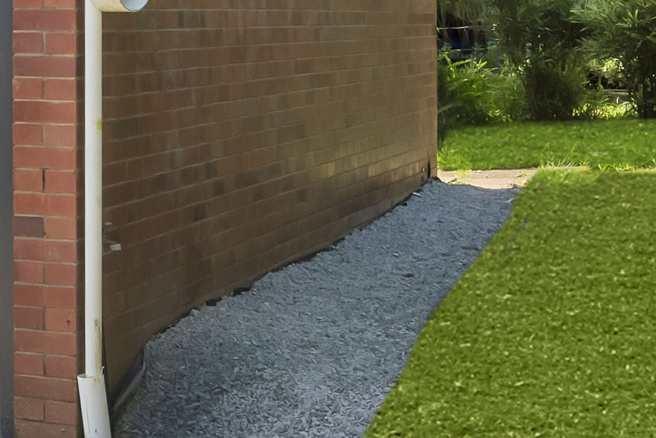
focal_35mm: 111
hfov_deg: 15.1
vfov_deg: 12.0
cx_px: -630
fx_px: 2023
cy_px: -141
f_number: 10
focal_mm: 19
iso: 320
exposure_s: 1/320
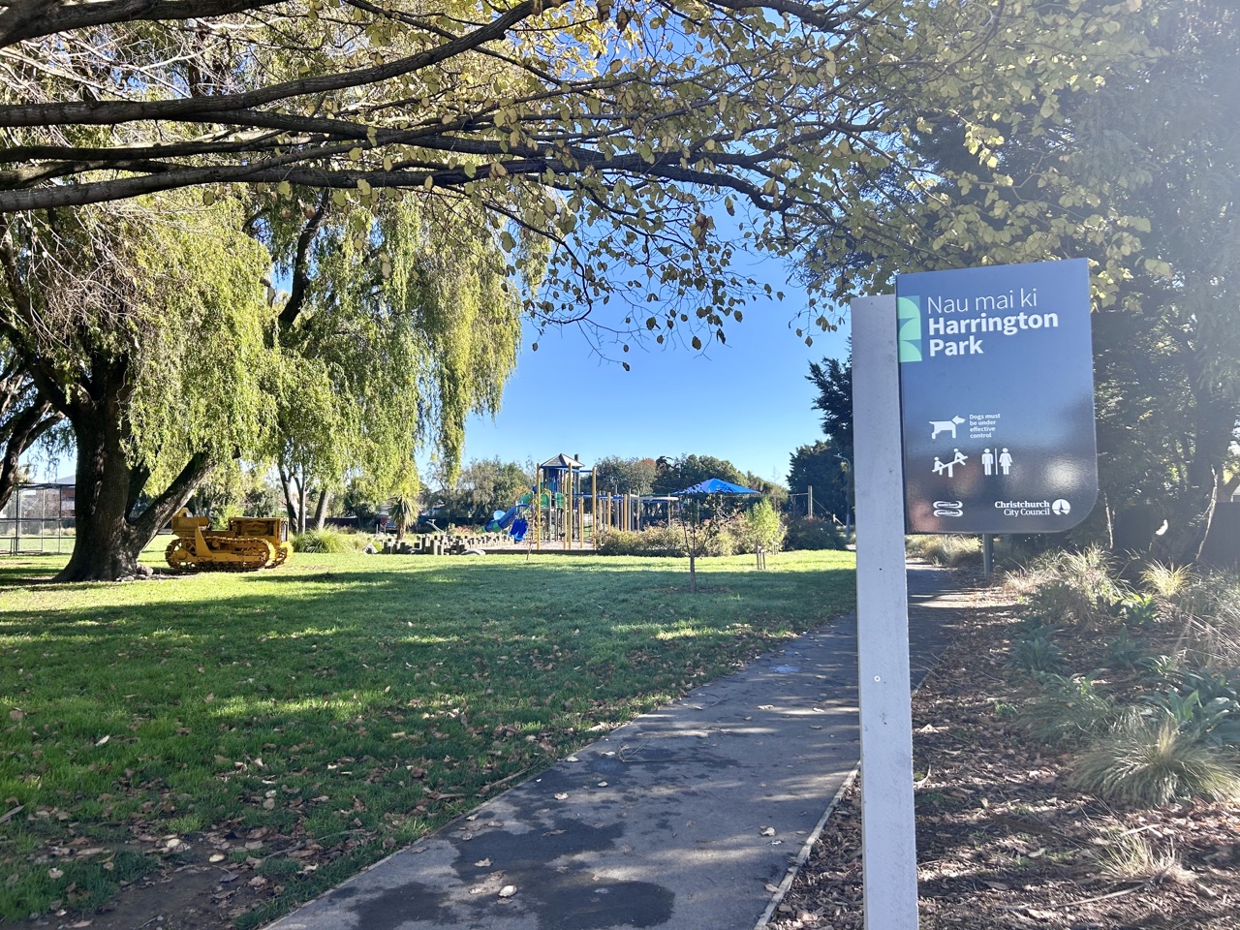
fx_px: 931
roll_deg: +0.8
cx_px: 620
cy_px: 465
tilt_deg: +2.9
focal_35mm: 26
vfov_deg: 53.1
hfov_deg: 67.3
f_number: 1.5
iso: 50
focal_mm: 5.7
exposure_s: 1/1311
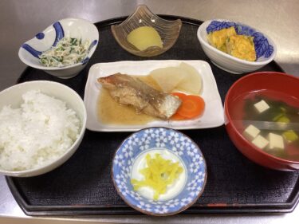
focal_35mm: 31
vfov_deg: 45.4
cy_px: 112
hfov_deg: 58.4
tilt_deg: -53.4
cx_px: 150
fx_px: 268
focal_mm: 3.3
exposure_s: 1/60
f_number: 2.4
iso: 125
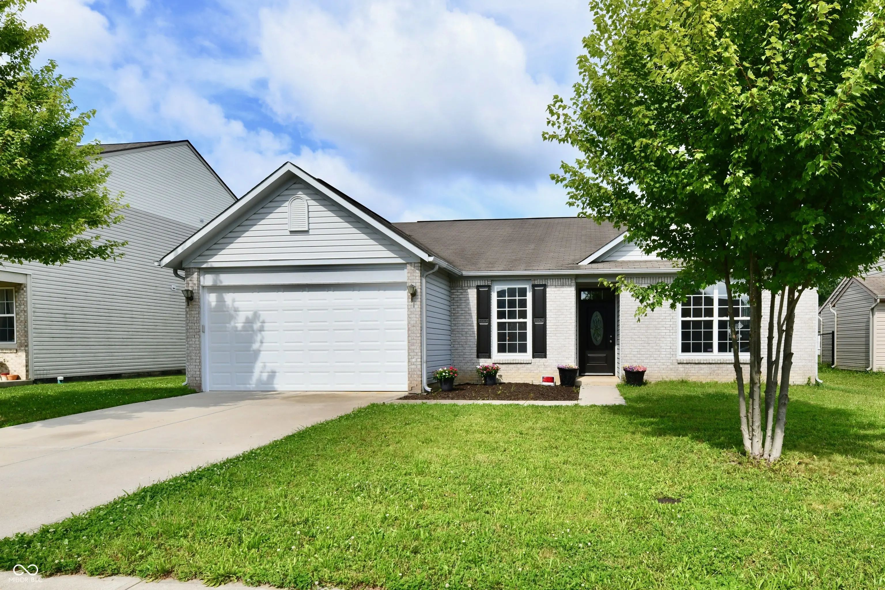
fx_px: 344
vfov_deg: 81.2
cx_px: 442
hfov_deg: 104.3
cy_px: 295
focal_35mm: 14
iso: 640
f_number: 13
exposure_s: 1/640
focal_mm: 14
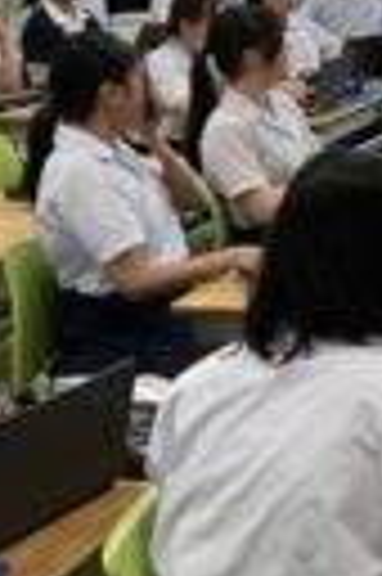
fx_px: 1356
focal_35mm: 85
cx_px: 764
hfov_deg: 13.7
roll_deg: +0.7
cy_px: 122
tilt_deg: -11.5
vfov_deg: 23.6
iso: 64
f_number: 1.8
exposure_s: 1/120
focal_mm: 3
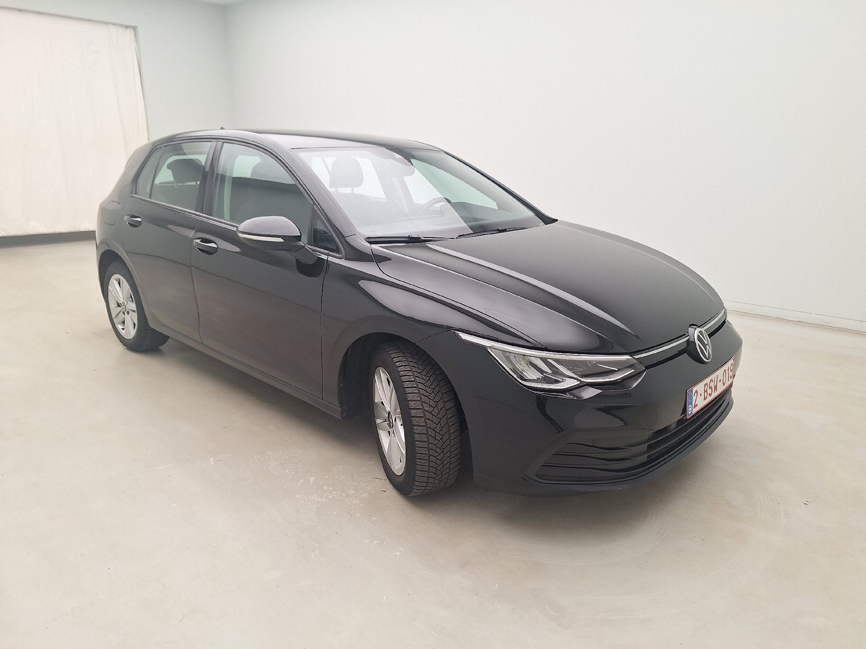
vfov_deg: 58.9
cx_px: 433
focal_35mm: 23
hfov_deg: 73.9
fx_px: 575
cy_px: 324
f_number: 1.8
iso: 50
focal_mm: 5.54
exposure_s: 1/100
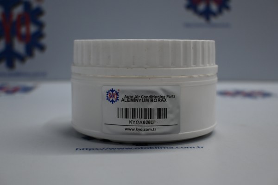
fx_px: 376
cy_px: 92
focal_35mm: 49
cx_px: 139
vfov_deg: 27.7
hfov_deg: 40.5
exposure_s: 1/125
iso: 560
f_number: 5
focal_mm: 32.5
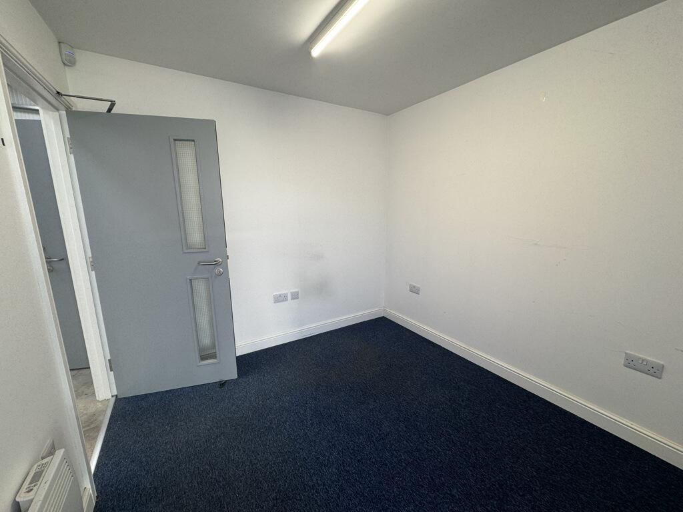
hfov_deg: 102.1
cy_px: 256
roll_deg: +1.2
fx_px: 276
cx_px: 342
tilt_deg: -11.2
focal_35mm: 14
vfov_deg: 85.7
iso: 64
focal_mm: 2.22
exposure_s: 1/100
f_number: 2.2
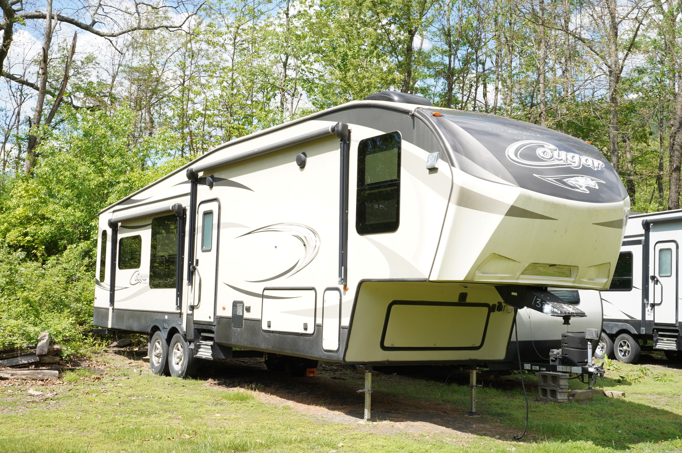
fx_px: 833
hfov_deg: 44.5
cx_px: 341
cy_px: 226
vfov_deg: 30.5
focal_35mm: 44
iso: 640
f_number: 22
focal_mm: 44
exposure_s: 1/90
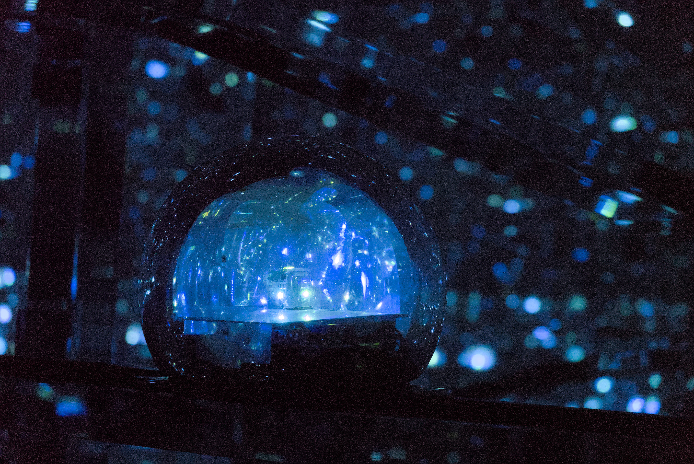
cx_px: 347
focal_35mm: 98
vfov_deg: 14.0
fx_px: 1891
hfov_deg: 20.8
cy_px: 232
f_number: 4
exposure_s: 1/100
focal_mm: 36
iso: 6400
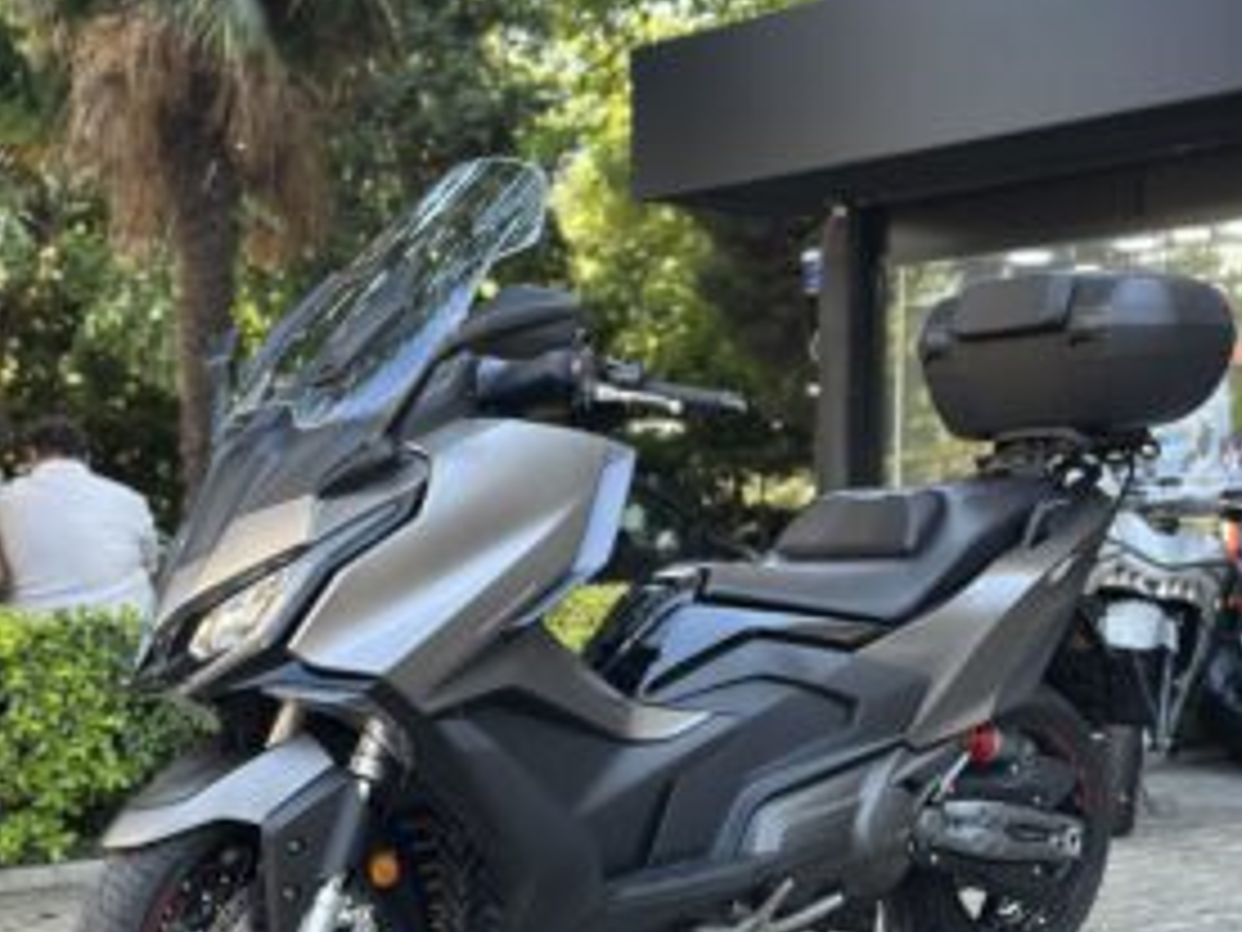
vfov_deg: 22.4
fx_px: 2332
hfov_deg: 29.8
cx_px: 626
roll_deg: +0.3
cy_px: 696
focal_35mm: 65
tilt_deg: -3.5
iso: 80
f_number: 1.78
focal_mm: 6.86
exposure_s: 1/253
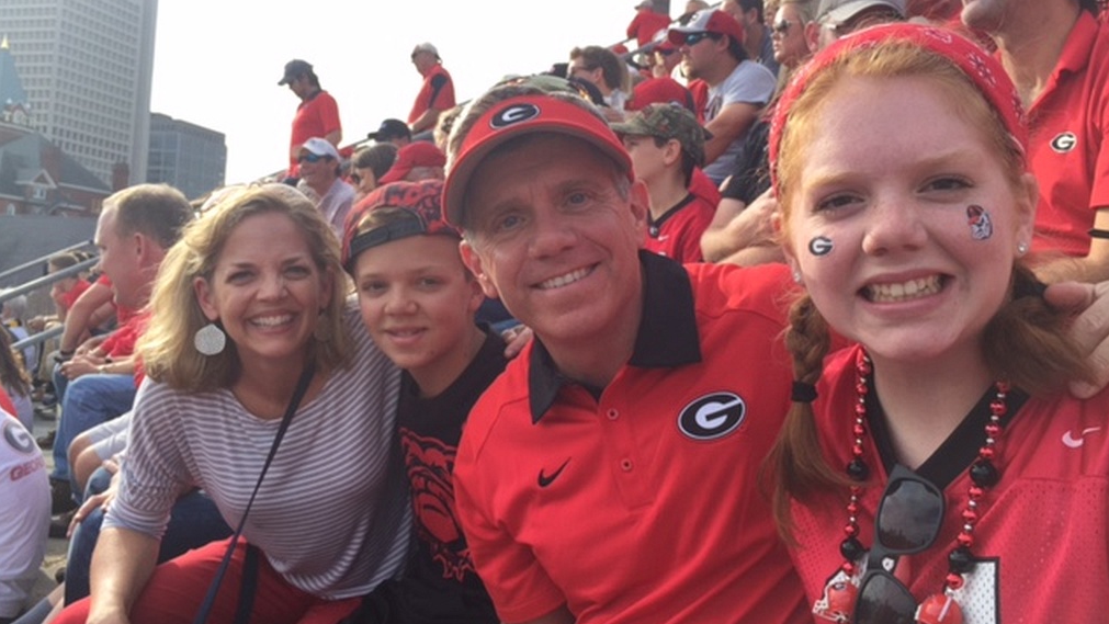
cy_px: 316
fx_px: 941
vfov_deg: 36.7
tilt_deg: +0.9
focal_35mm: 32
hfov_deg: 61.0
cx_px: 555
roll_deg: -5.4
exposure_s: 1/648
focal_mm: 4.15
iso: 32
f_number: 2.2
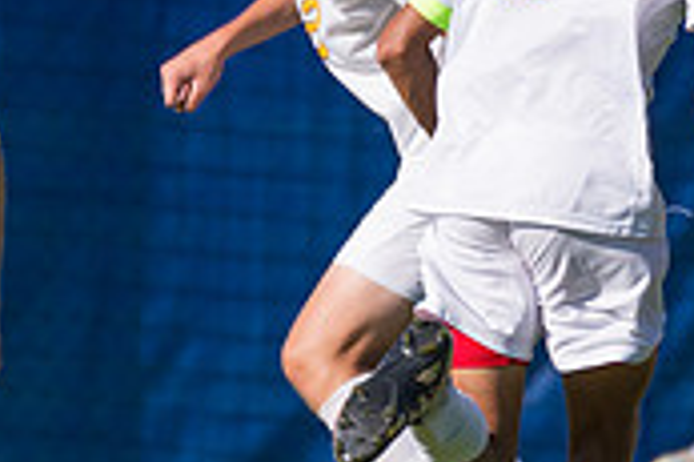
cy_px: 209
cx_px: -205
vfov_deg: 0.7
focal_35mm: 1965
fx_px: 37844
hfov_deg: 1.1
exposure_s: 1/2000
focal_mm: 390
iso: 320
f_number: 5.6
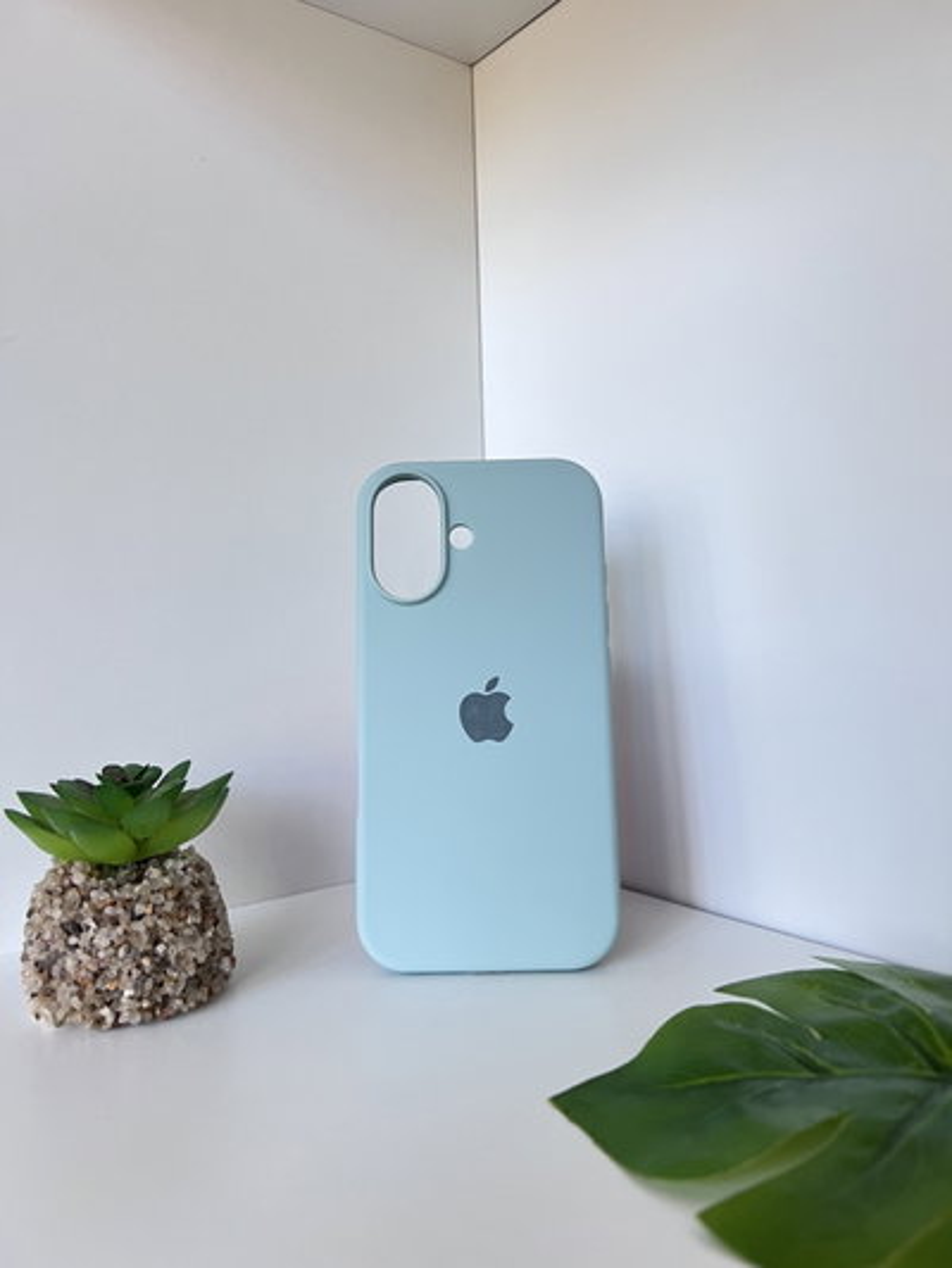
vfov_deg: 67.3
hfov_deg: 53.1
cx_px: 476
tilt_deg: -1.7
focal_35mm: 26
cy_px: 634
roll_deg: +3.5
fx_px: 953
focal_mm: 5.7
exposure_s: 1/66
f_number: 1.5
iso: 125
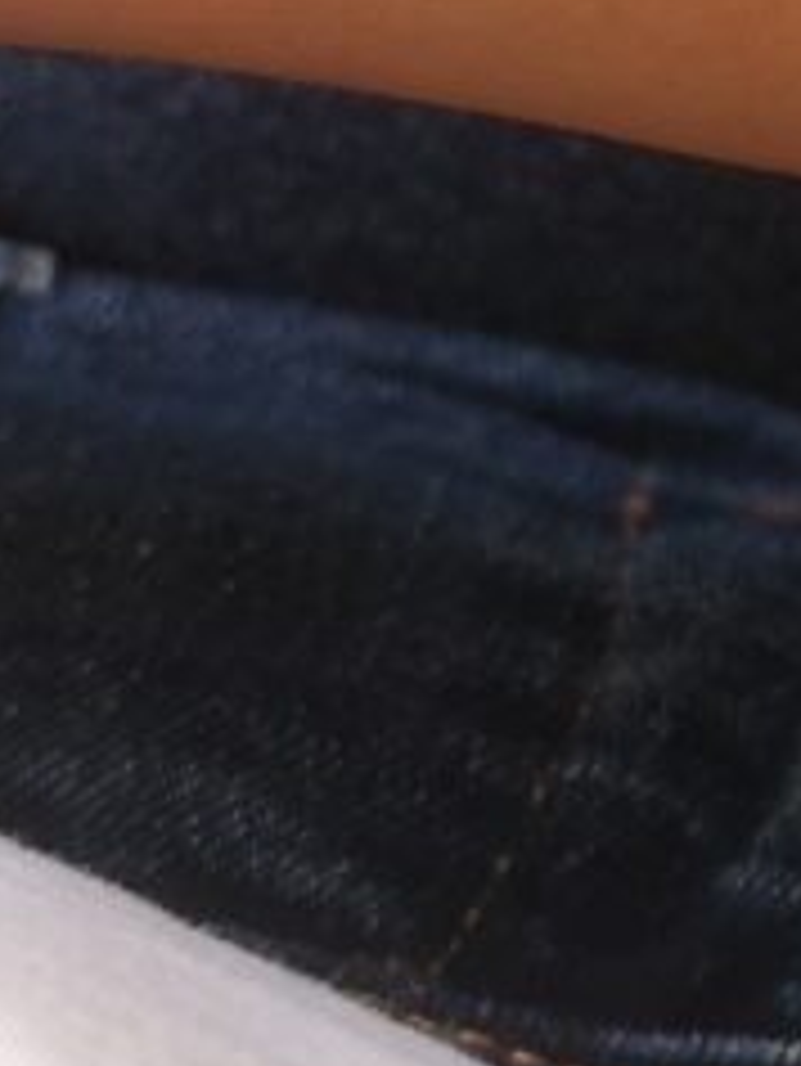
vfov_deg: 20.1
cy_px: -243
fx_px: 2805
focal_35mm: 91
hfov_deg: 15.1
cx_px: 1188
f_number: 1.8
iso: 50
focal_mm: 5.58
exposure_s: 1/171
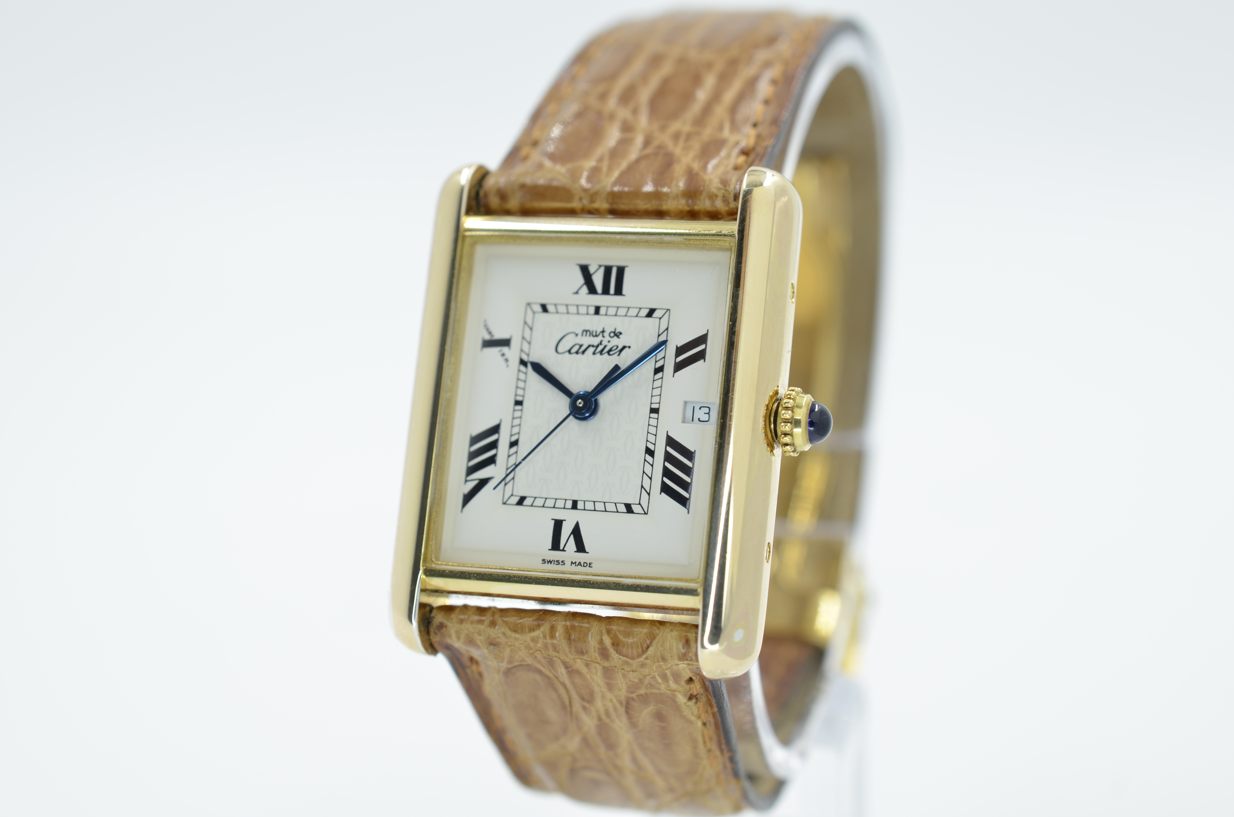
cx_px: 617
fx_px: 2052
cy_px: 408
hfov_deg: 33.5
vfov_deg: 22.5
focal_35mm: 60
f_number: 8
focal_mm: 40
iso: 160
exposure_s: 1/50
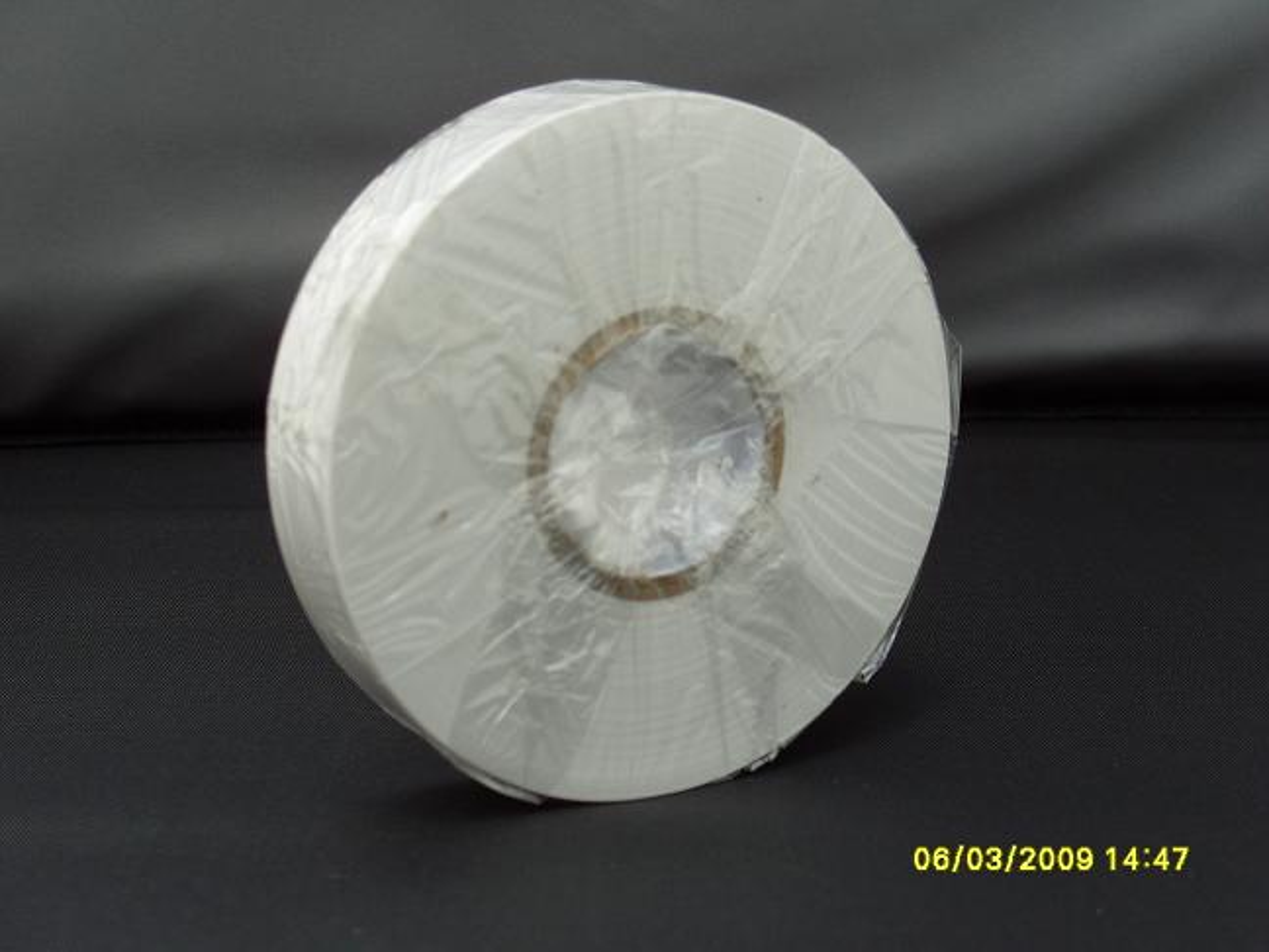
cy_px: 476
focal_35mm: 70
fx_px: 2566
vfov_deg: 21.0
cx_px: 634
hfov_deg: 27.8
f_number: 3.9
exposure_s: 1/180
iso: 80
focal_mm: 15.5
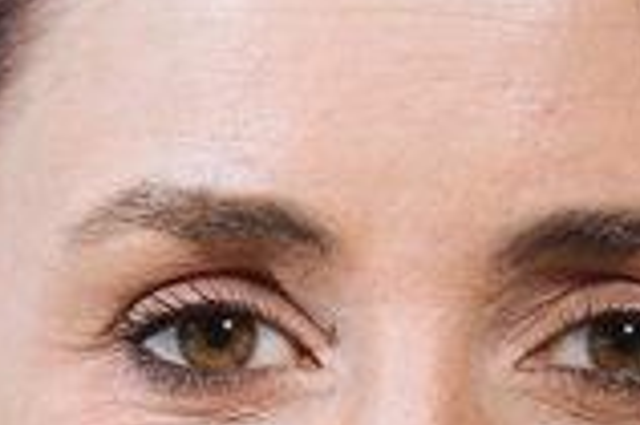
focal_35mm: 996
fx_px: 17688
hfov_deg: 2.1
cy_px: 611
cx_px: 348
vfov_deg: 1.4
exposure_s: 1/125
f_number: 3.5
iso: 250
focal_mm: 175
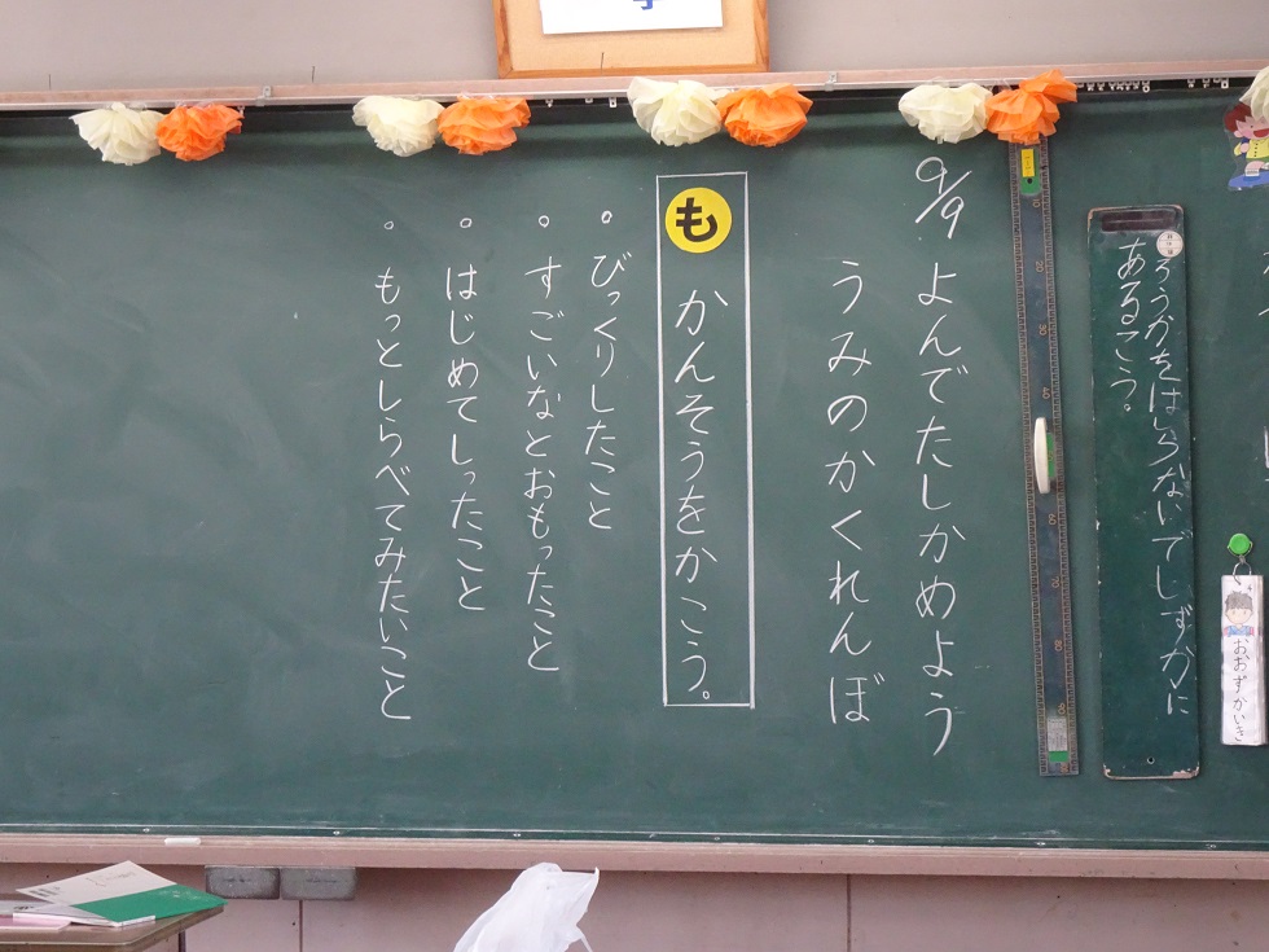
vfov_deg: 14.5
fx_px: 3739
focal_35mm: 102
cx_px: 634
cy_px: 476
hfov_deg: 19.3
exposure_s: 1/60
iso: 800
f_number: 5
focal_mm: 17.49
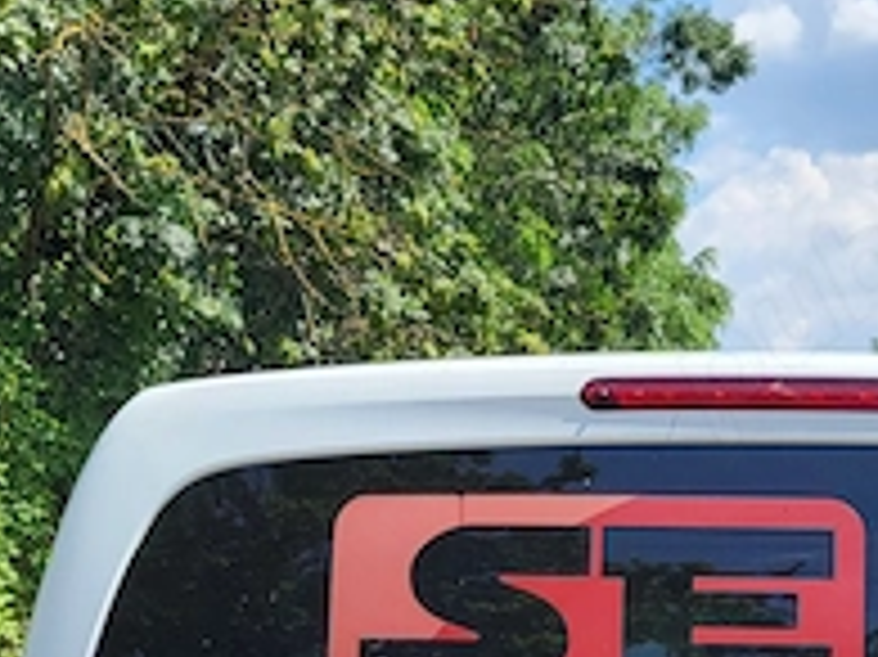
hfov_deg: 24.2
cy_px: 936
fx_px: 2028
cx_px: 648
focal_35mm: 80
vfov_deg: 17.0
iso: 40
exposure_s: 1/1480
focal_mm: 5.4
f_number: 1.8
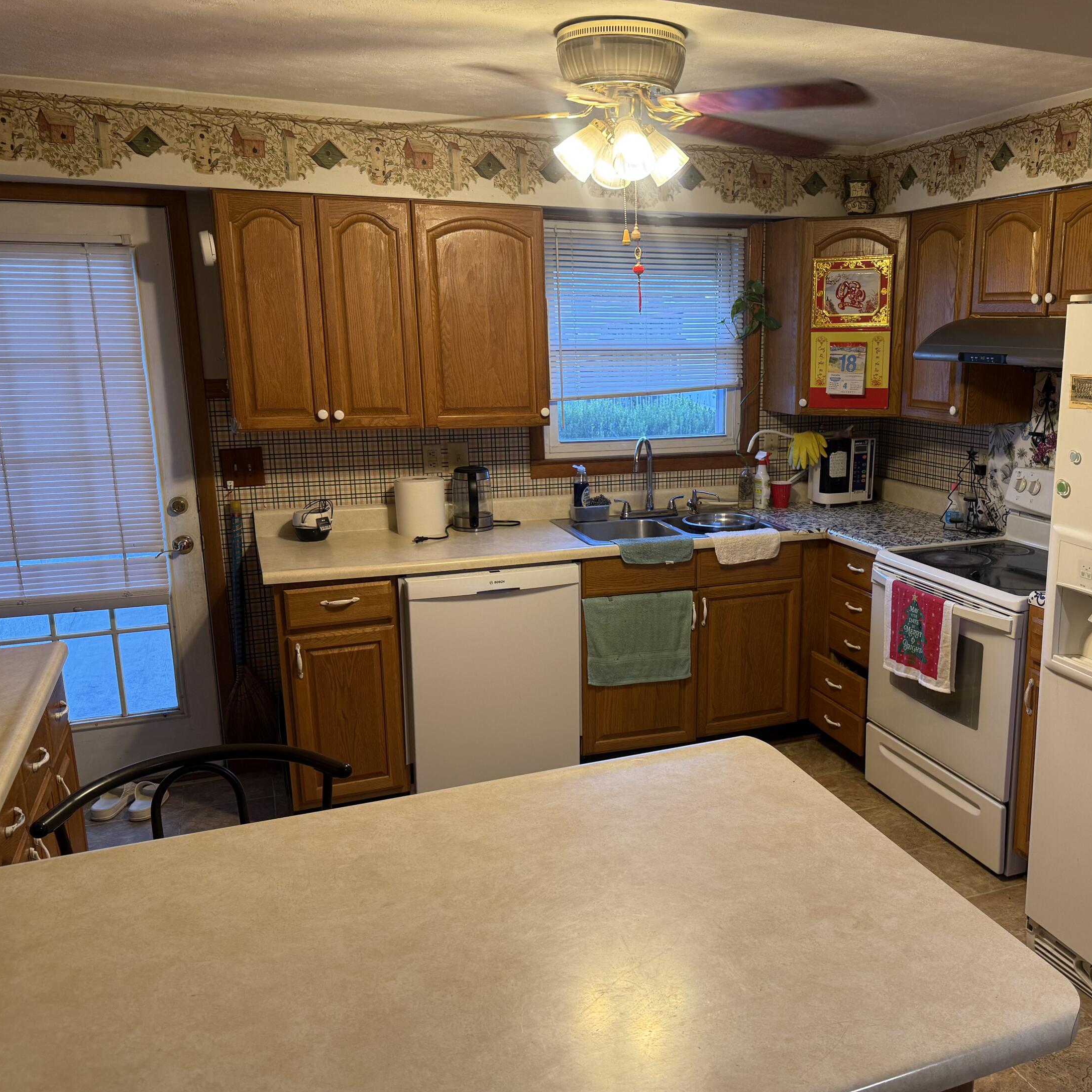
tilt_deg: -13.3
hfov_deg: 54.9
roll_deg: +0.1
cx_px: 696
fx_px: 1035
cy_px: 559
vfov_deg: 55.6
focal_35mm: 29
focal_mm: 6.76
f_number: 1.78
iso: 125
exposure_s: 1/60
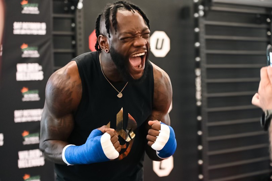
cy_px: 90
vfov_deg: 16.7
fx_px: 620
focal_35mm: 82
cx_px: 136
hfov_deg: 24.8
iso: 8000
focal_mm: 82
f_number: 4
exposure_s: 1/200
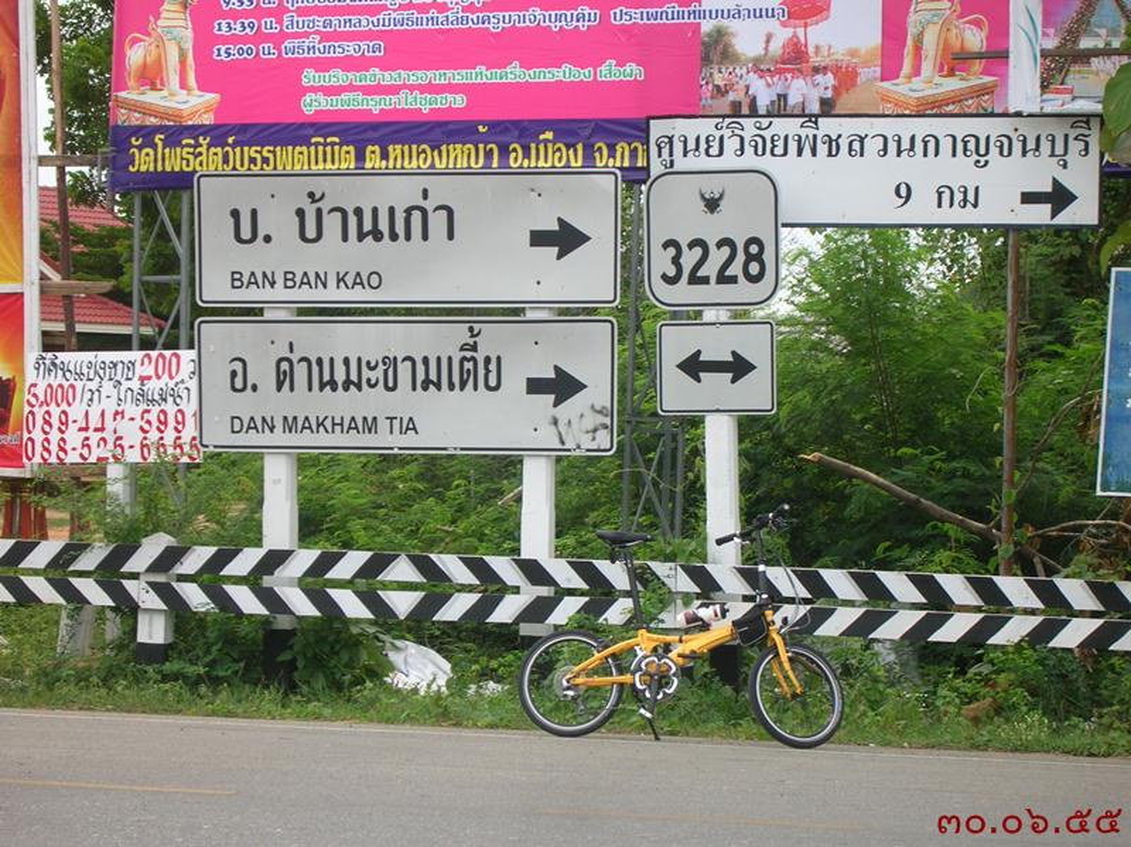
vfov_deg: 15.4
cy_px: 424
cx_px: 566
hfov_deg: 20.5
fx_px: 3135
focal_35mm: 96
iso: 50
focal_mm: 15.9
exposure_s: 1/121
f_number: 4.6
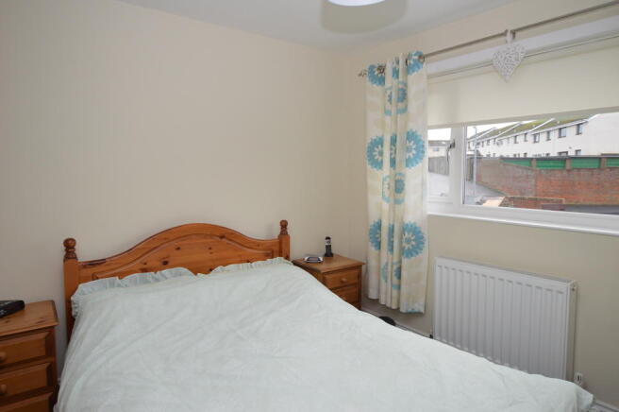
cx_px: 310
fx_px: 361
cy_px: 206
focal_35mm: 21
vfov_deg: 59.4
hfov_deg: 81.3
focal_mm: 14
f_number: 4.5
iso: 400
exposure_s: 1/100
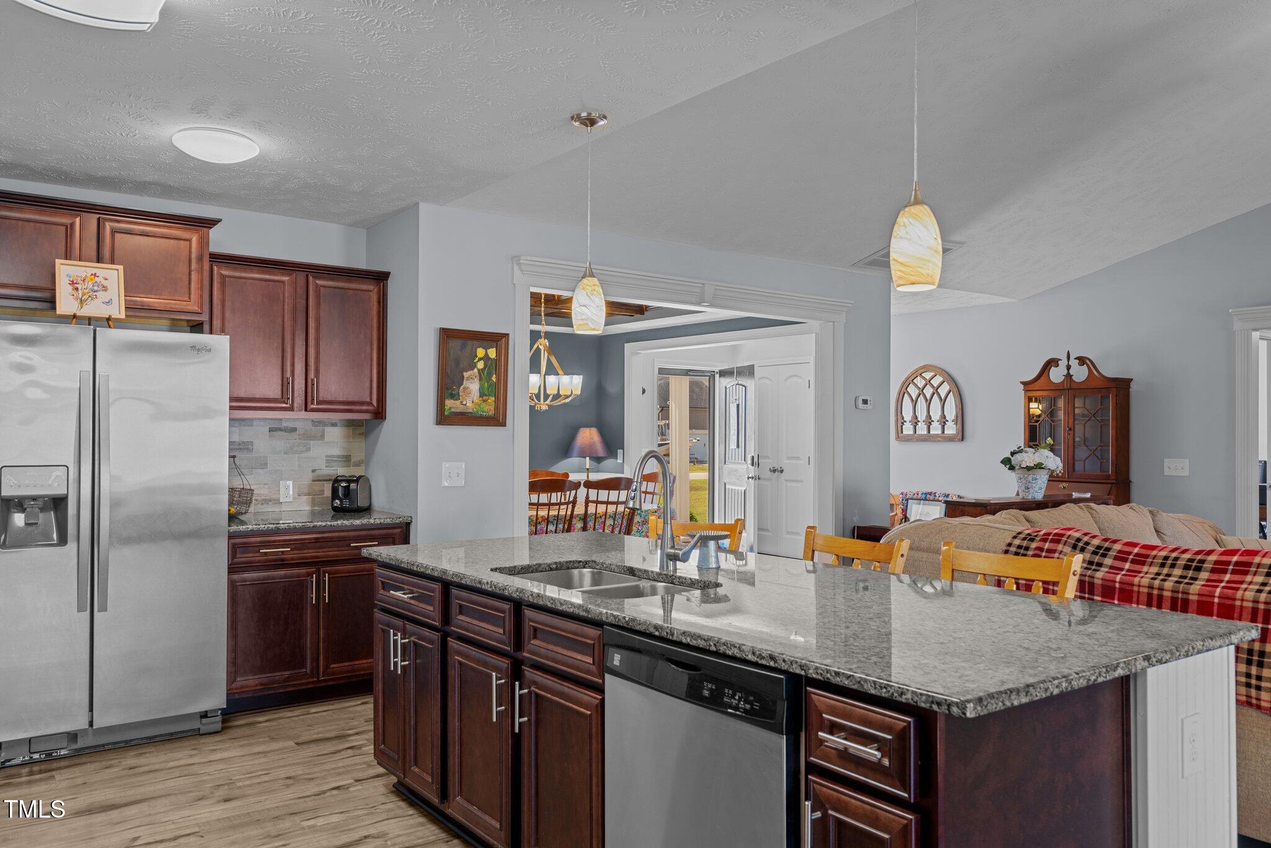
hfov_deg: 67.4
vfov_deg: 47.9
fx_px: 953
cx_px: 636
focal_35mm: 27
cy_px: 424
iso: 400
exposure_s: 1/2
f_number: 8
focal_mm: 27
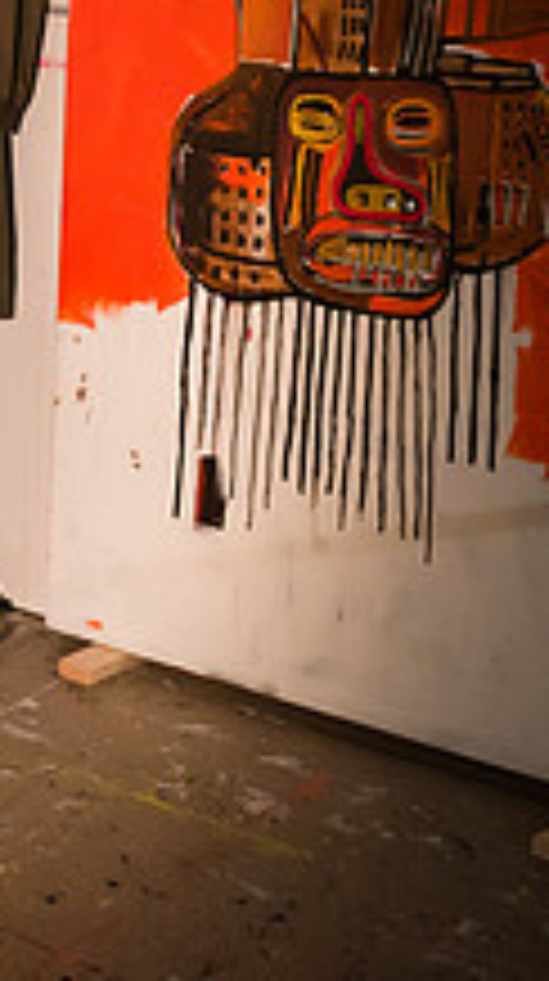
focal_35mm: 67
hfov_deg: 16.6
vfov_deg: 30.9
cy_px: 230
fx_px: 1741
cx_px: -234
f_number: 3.2
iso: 3200
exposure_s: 1/500
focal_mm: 24
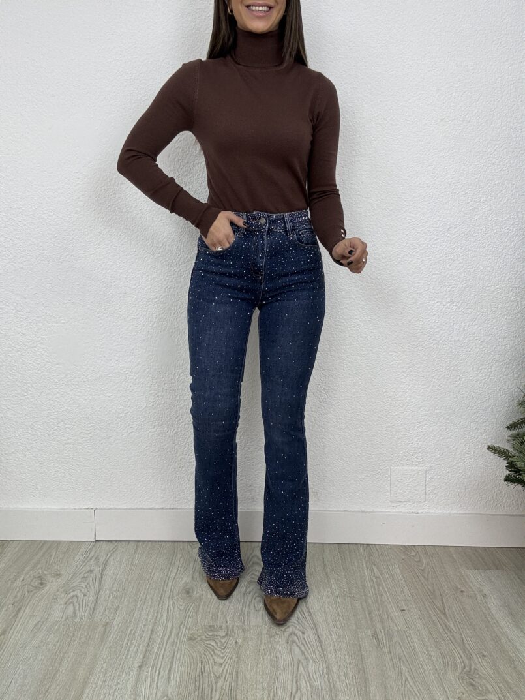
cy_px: 350
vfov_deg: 60.0
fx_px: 607
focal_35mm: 30
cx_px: 262
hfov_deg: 46.8
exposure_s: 1/100
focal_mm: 2.69
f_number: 1.9
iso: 50
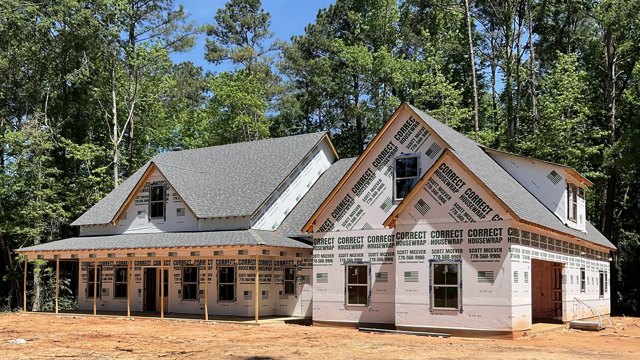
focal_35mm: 41
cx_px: 272
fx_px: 696
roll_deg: +0.1
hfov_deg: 49.2
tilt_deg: +1.4
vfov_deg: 28.7
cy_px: 255
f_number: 1.8
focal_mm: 3
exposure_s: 1/1412
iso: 16
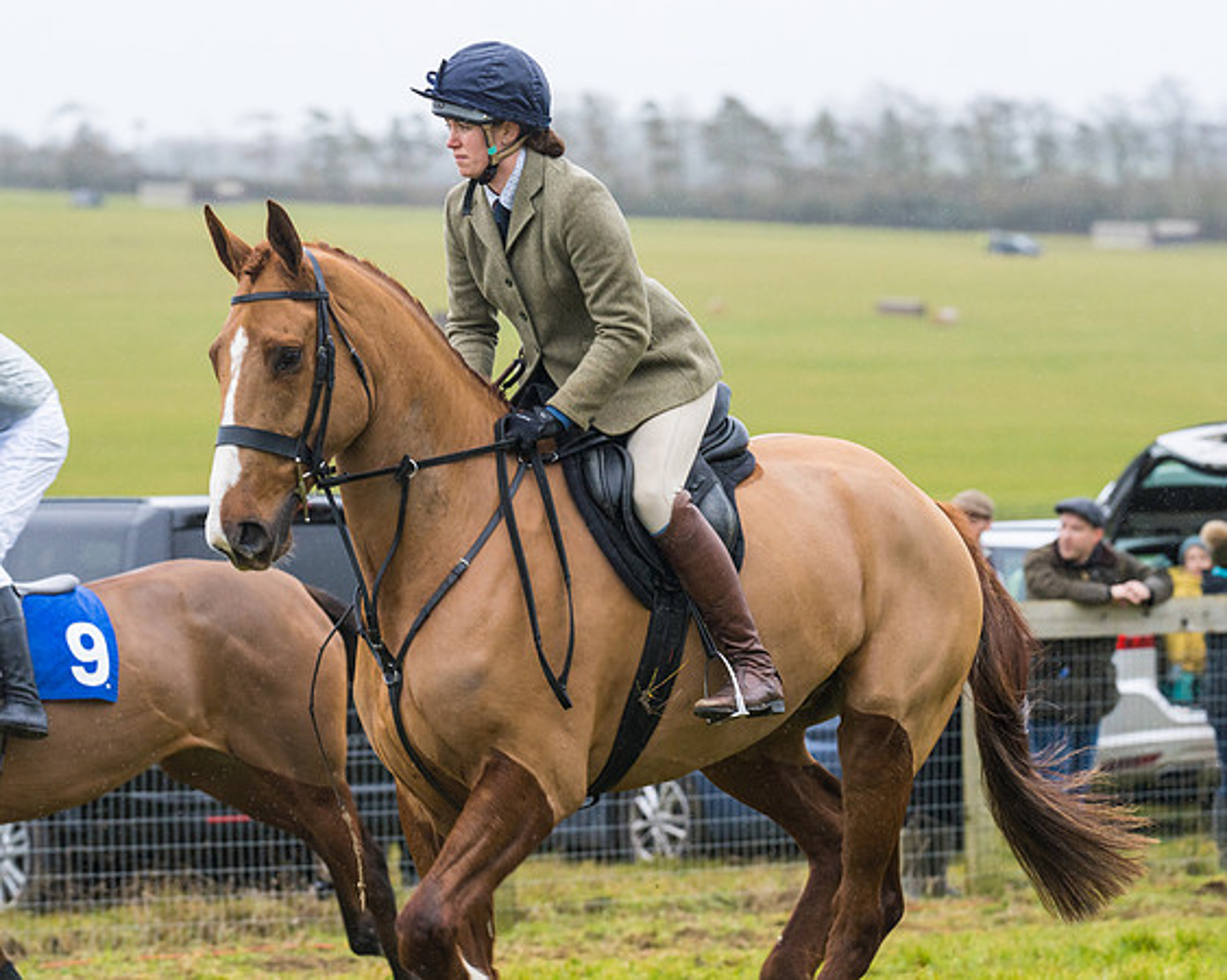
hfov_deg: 10.5
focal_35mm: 184
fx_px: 6686
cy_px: 511
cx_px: 486
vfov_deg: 8.4
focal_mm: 135
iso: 800
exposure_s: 1/800
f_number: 4
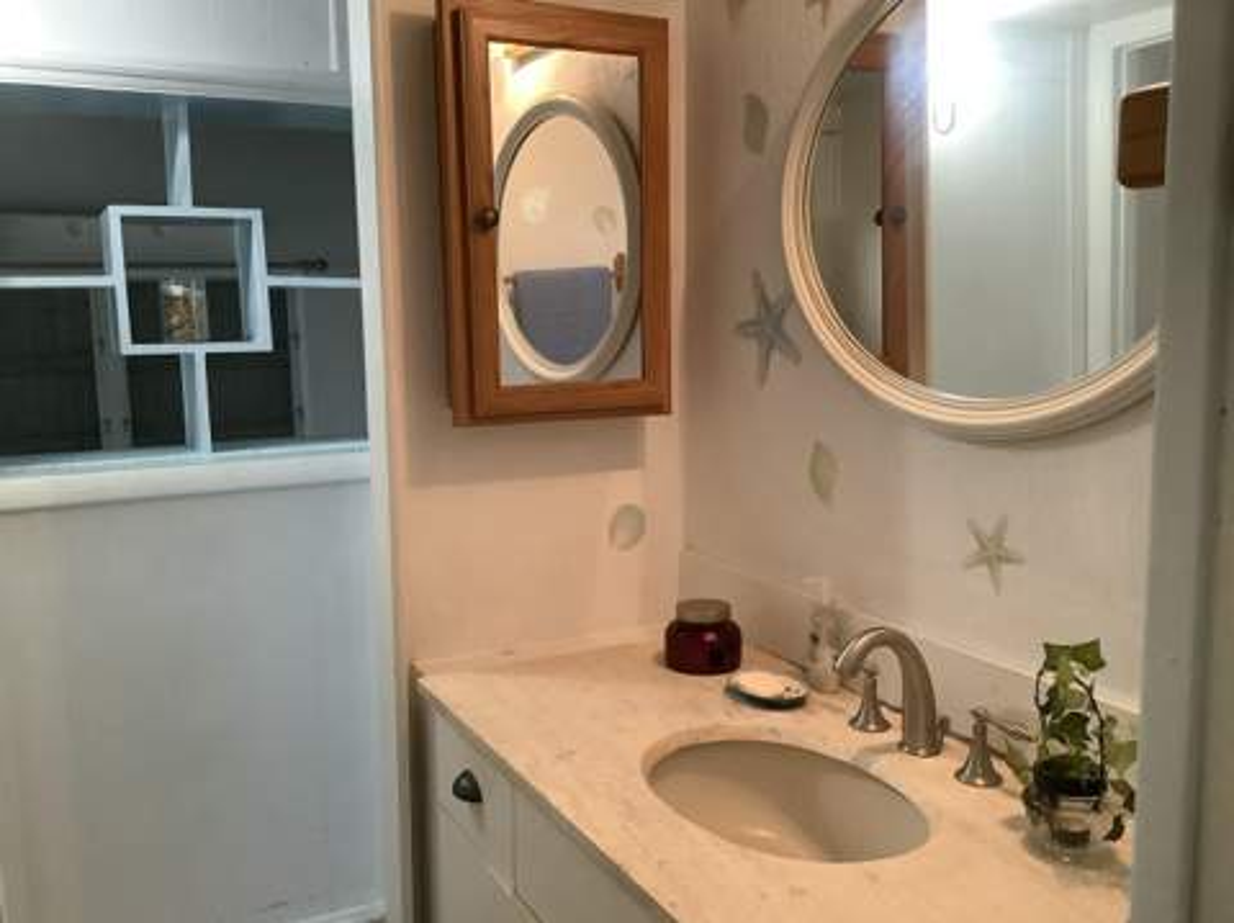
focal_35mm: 31
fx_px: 1104
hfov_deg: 58.4
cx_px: 617
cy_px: 462
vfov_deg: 45.4
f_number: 2.4
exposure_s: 1/60
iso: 320
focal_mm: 3.3
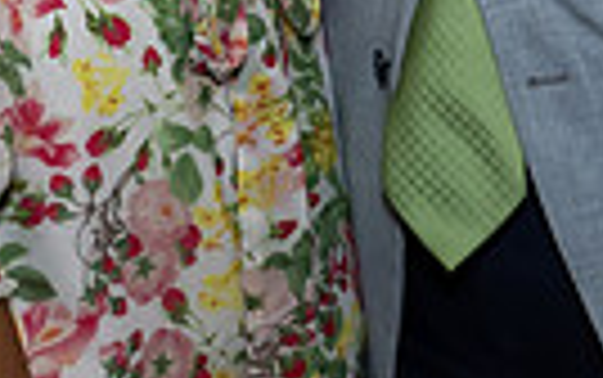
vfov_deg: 6.6
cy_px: -552
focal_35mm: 187
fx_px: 3076
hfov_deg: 11.2
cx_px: 367
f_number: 7.1
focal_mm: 22
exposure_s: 1/250
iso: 640
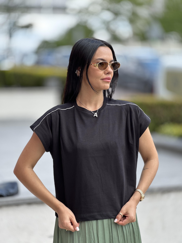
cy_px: 122
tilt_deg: -2.9
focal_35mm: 77
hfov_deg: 19.1
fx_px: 540
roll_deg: +0.1
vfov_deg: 25.3
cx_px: 91
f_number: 2.8
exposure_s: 1/121
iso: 20
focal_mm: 9
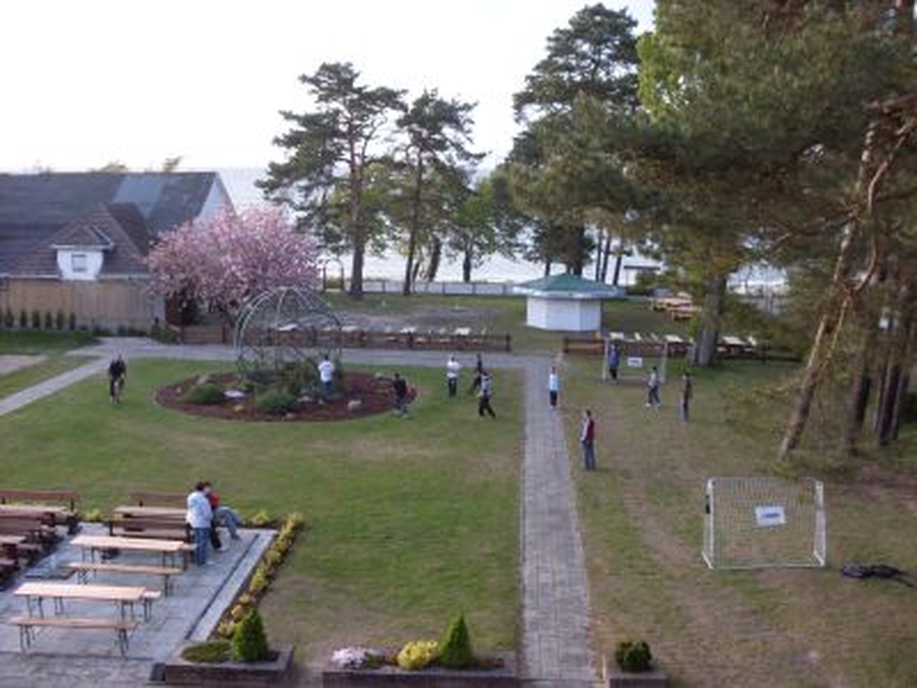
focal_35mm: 38
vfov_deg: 37.7
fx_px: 1007
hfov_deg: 49.0
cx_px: 458
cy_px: 344
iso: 80
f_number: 2.8
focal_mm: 6.3
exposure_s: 1/125
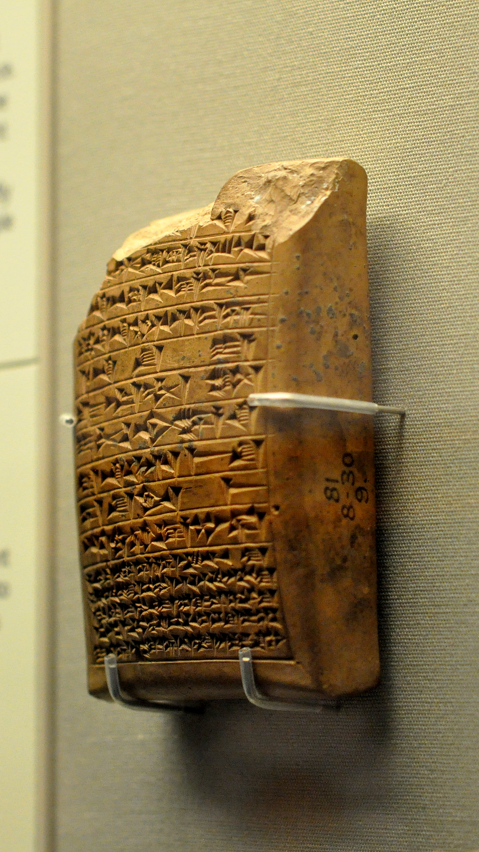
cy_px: 426
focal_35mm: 142
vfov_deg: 15.1
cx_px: 231
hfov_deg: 8.5
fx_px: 3206
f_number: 4
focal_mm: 60
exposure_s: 1/250
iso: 2500
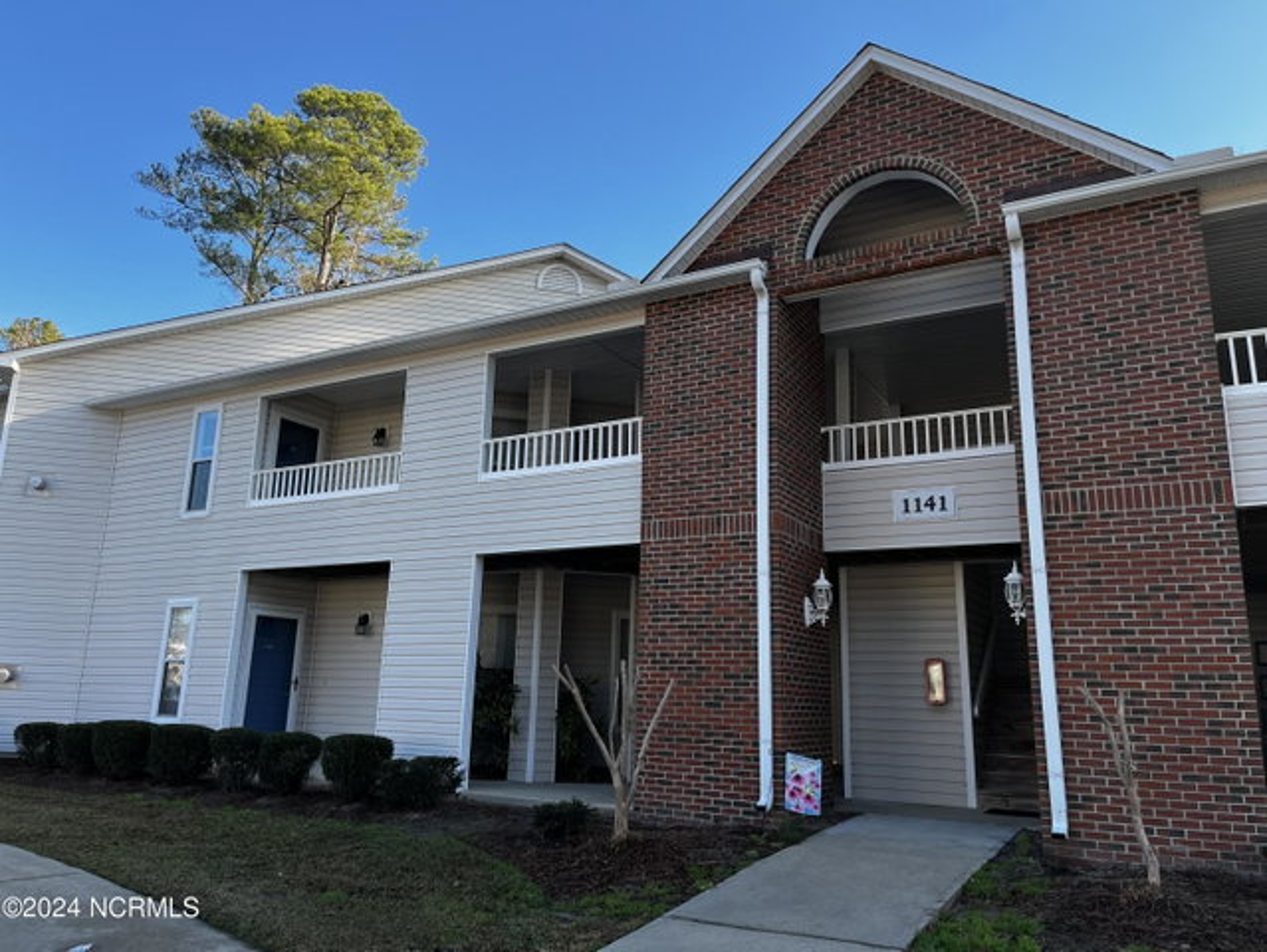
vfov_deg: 53.1
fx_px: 952
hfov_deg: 67.3
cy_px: 476
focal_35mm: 26
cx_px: 634
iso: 50
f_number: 1.6
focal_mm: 5.1
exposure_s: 1/772
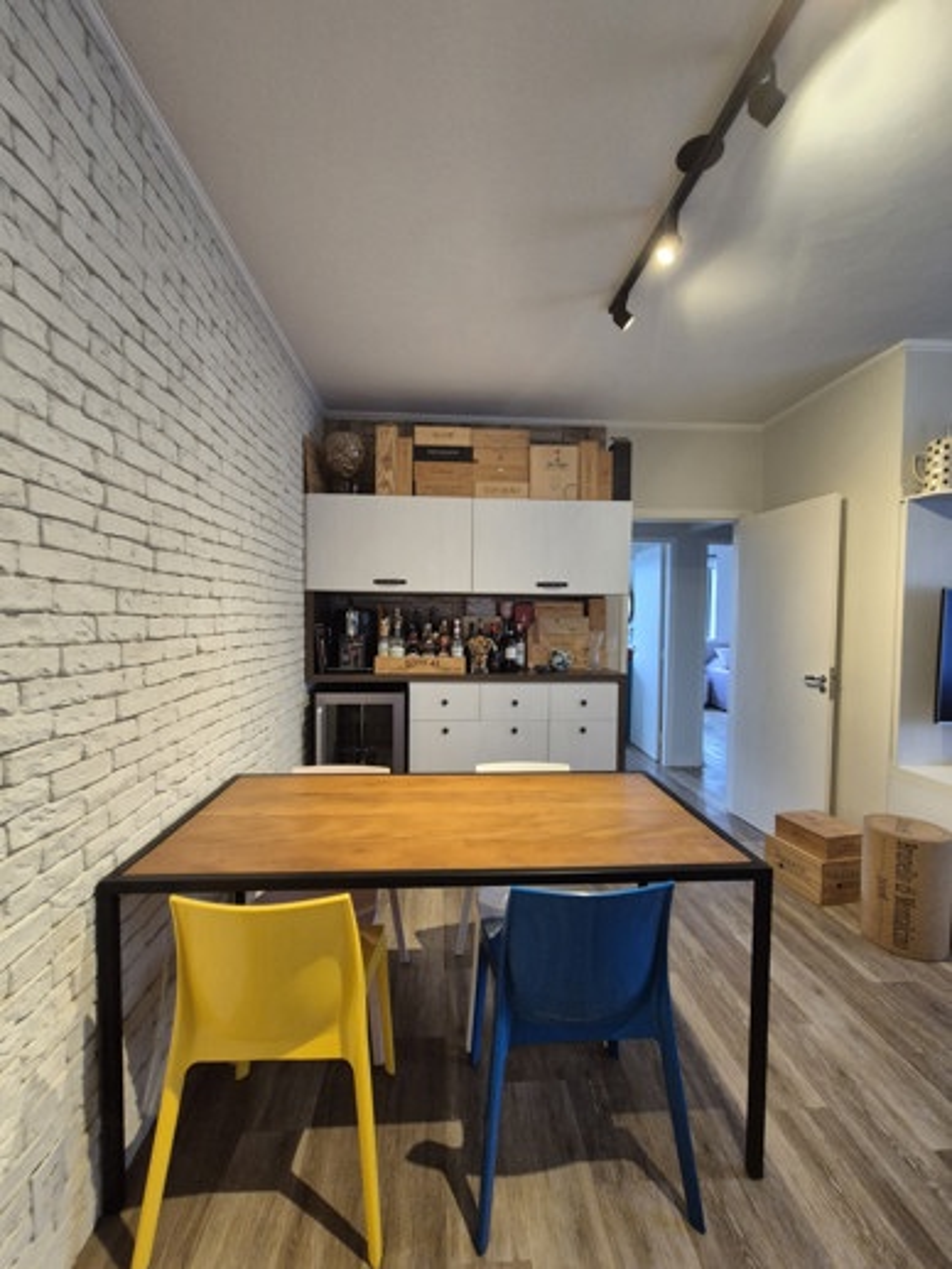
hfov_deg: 89.9
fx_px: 477
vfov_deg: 106.2
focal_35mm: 13
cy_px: 634
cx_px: 476
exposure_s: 1/60
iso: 640
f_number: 2.2
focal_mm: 2.2
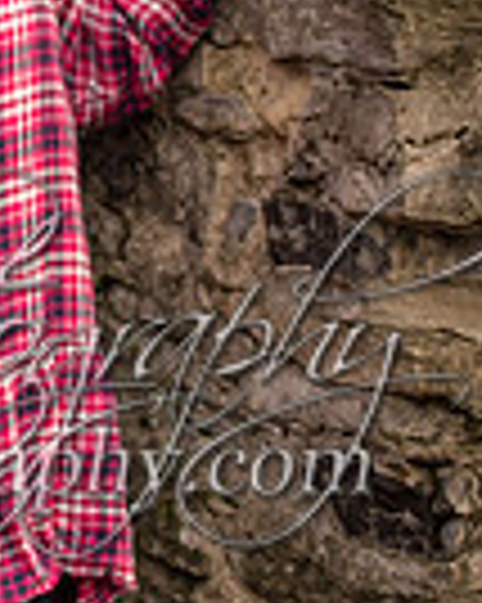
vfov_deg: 8.7
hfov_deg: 6.9
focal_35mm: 221
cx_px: -167
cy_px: 189
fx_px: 3945
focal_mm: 70
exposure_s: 1/125
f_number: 2.8
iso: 200
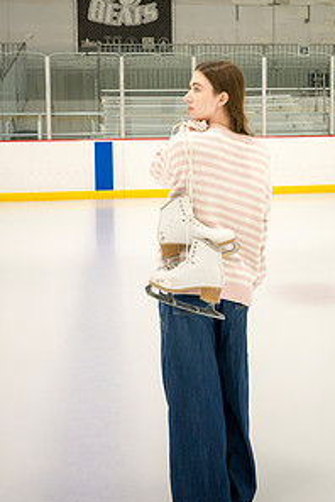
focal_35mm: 48
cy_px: 147
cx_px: 200
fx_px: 667
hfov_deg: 28.2
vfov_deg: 40.5
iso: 3200
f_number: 8
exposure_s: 1/400
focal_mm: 31.5
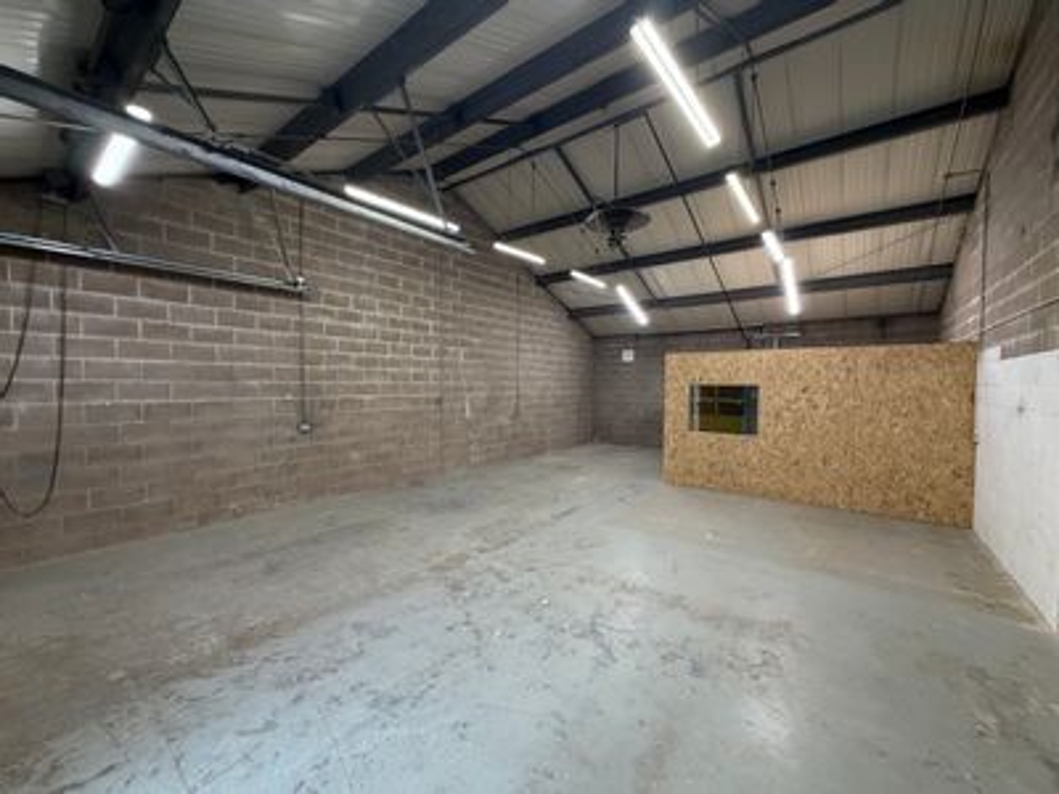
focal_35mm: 14
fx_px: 428
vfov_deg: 85.7
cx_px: 530
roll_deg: +0.0
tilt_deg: -2.7
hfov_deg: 102.1
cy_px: 397
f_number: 2.2
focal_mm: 2.22
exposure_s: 1/100
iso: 320
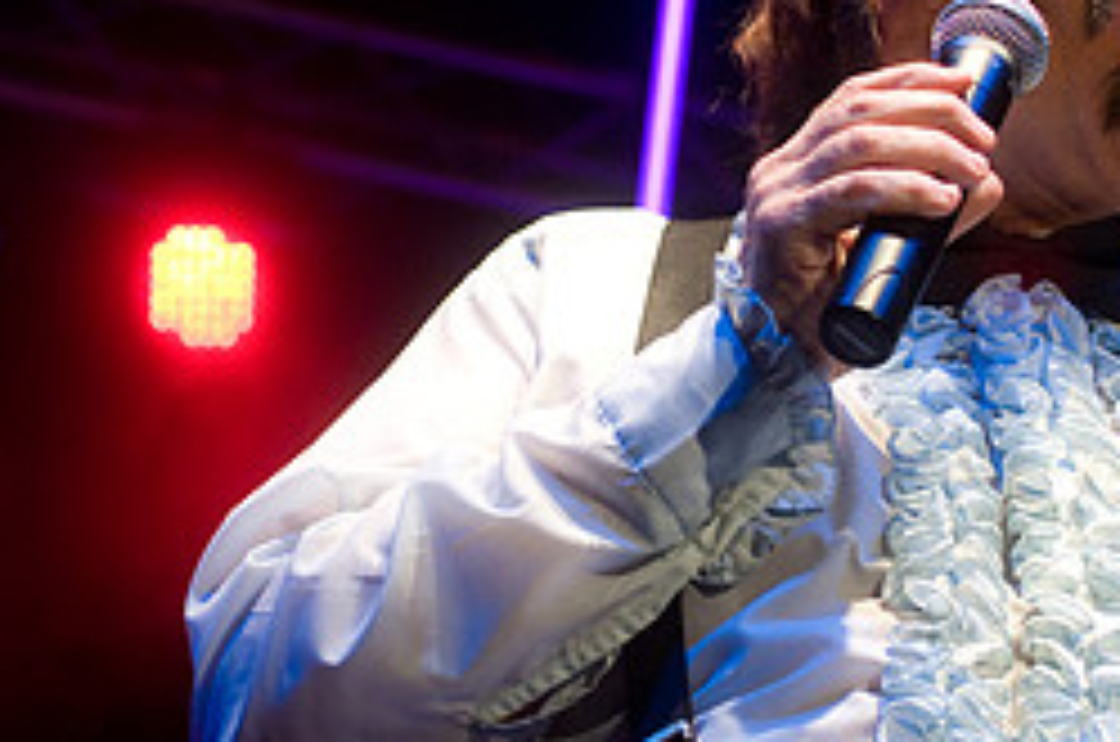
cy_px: 241
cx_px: 616
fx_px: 4782
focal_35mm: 154
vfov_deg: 8.9
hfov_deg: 13.4
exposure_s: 1/160
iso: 640
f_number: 2.8
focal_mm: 44
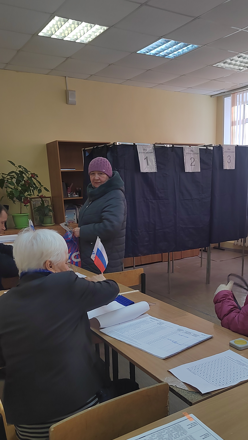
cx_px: 156
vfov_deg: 60.4
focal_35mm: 32
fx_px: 374
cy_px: 266
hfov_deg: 36.5
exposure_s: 1/100
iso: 341
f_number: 1.9
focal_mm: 5.52
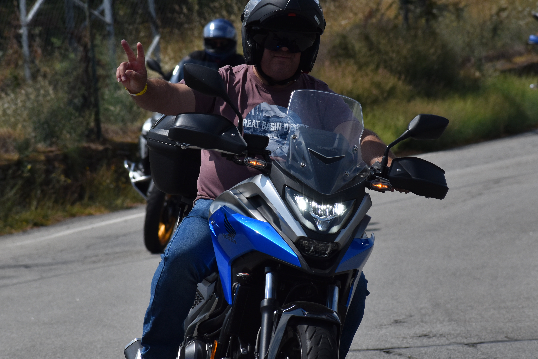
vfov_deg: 4.0
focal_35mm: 348
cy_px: 148
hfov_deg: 5.9
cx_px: 252
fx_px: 5200
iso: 200
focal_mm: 160
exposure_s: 1/2000
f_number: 8
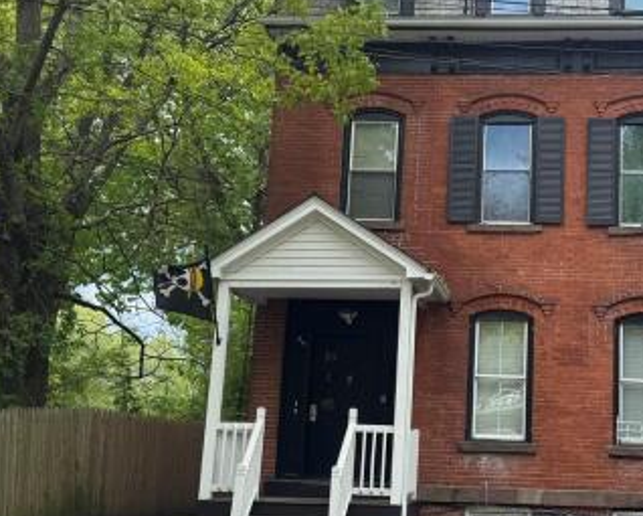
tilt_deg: +10.6
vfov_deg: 28.6
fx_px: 1010
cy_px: 243
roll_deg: -2.2
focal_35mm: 53
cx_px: 479
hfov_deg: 34.6
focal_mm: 6.76
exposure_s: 1/1456
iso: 80
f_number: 1.78
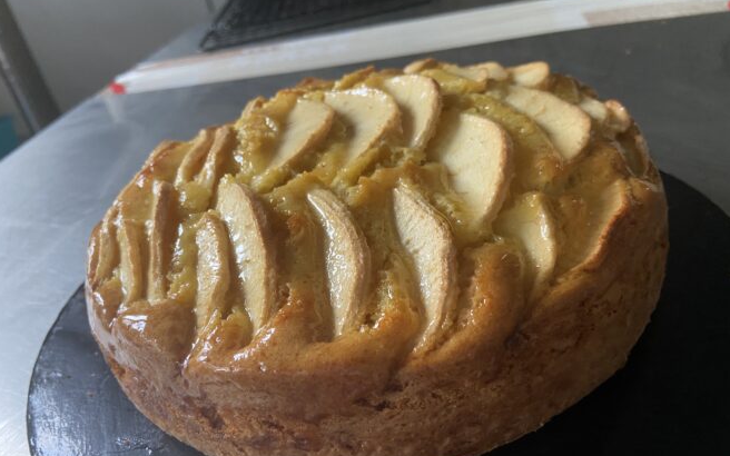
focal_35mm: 28
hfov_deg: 66.5
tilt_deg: -35.6
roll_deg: +12.7
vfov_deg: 44.4
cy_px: 266
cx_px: 364
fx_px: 557
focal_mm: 4.25
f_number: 1.8
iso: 250
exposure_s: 1/60
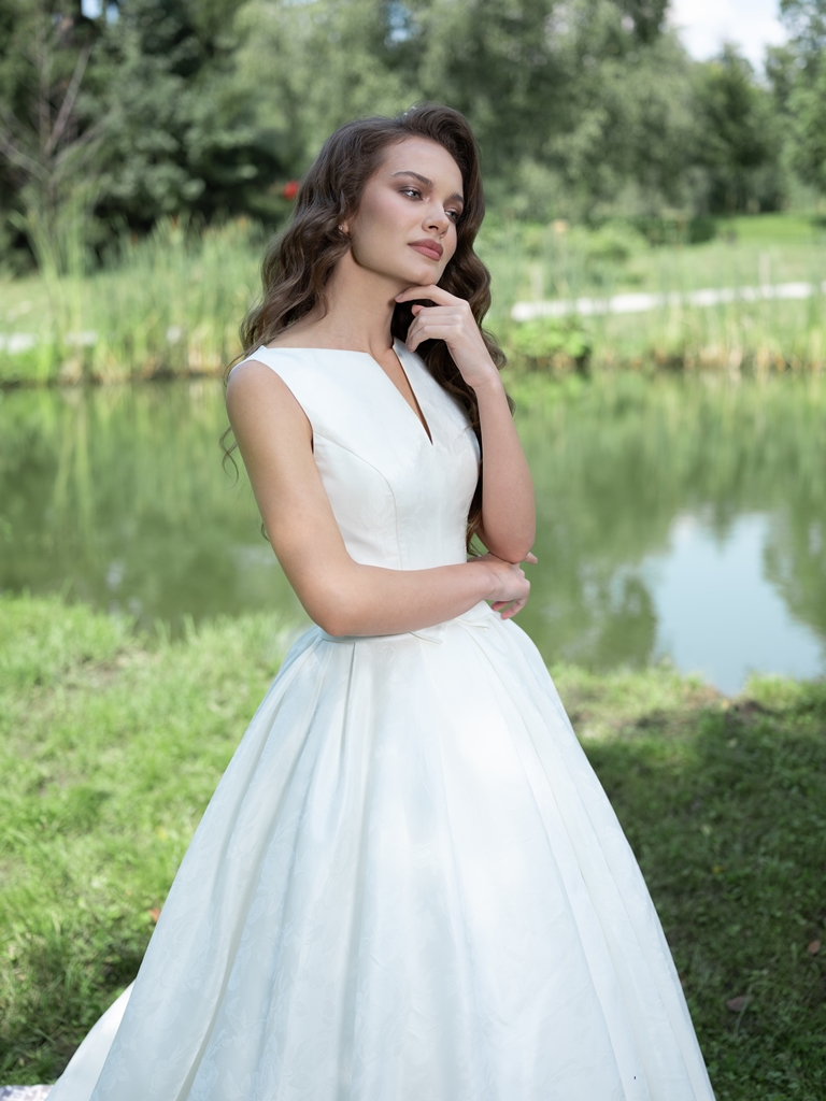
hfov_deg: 29.1
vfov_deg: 38.2
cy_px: 550
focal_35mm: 50
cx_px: 413
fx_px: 1591
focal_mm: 63
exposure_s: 1/800
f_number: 3.2
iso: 200
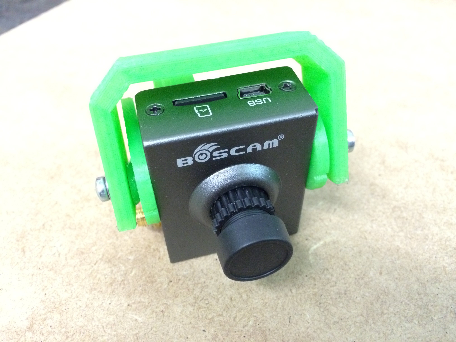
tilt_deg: -48.1
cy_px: 171
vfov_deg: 48.2
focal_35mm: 29
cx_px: 228
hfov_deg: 61.7
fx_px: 382
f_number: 2.2
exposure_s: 1/17
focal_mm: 4.15
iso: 400
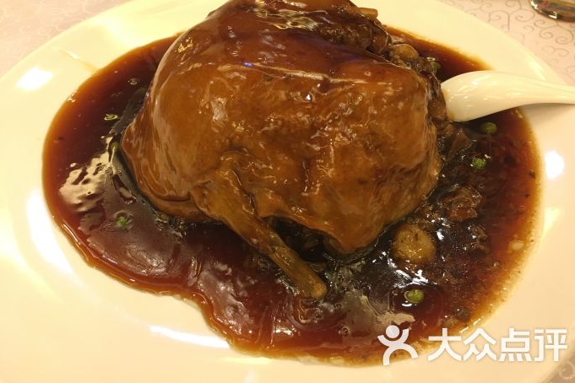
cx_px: 294
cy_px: 167
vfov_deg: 42.2
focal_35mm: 31
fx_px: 495
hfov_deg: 60.3
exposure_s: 1/33
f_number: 2.2
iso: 125
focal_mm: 4.15
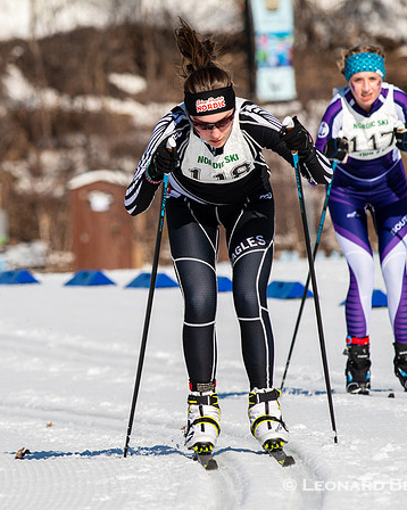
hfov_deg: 2.3
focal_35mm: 680
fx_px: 10246
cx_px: 91
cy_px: 272
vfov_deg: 2.8
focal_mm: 300
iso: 400
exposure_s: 1/2000
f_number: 8
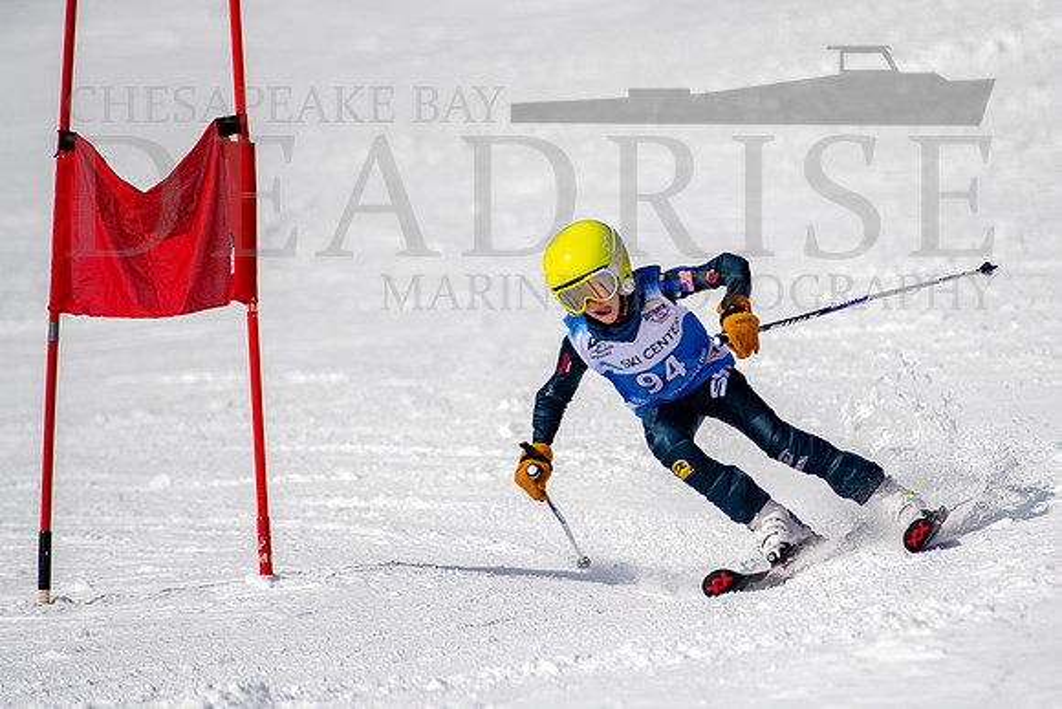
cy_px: 328
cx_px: 684
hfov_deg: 3.5
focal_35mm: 593
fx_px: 17498
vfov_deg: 2.3
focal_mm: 300
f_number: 2.8
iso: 100
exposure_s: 1/6400
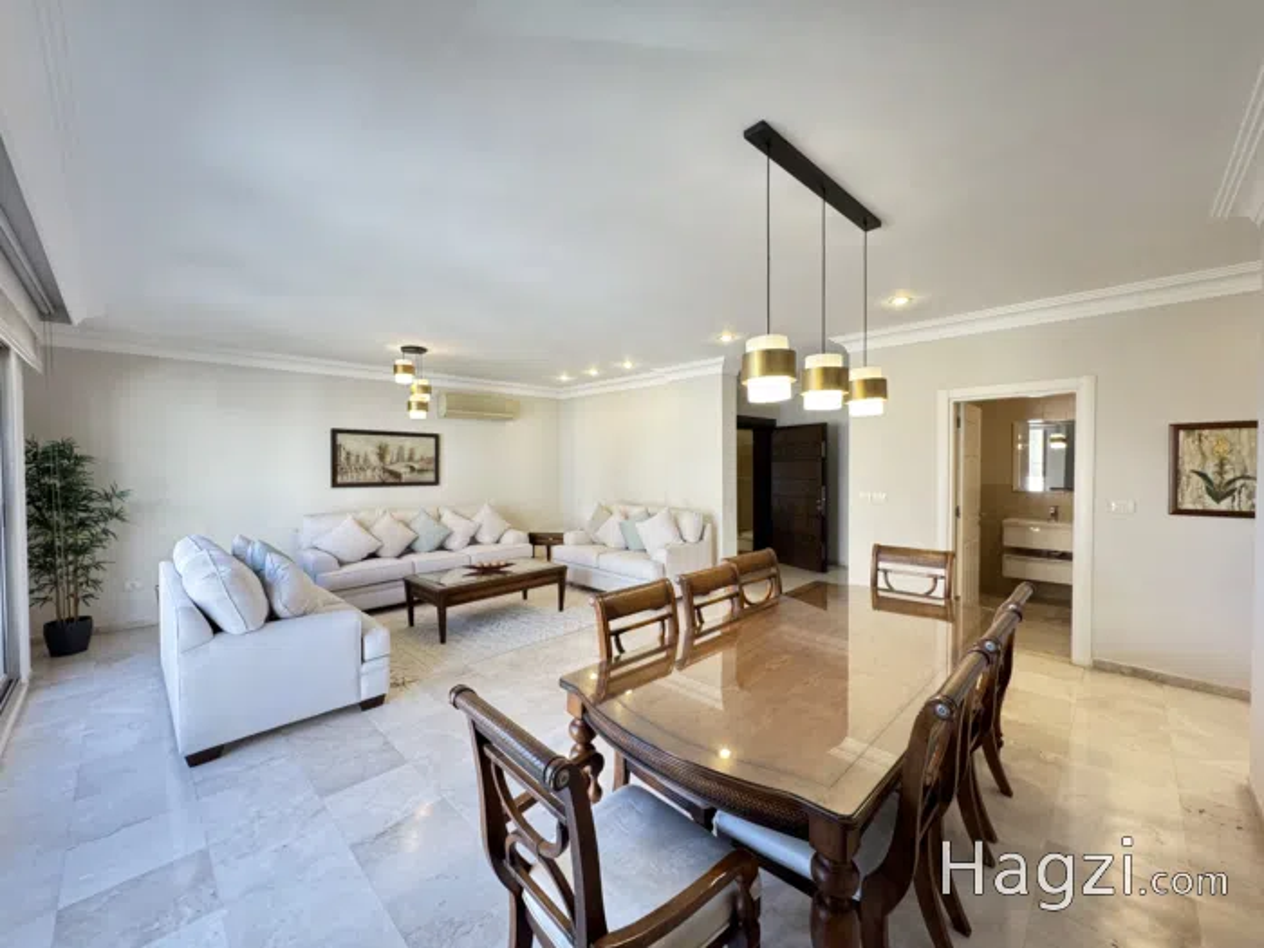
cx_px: 632
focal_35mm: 14
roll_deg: +0.2
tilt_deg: -1.3
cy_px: 474
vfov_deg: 85.7
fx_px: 511
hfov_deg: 102.1
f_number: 2.2
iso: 320
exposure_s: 1/100
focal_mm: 2.22
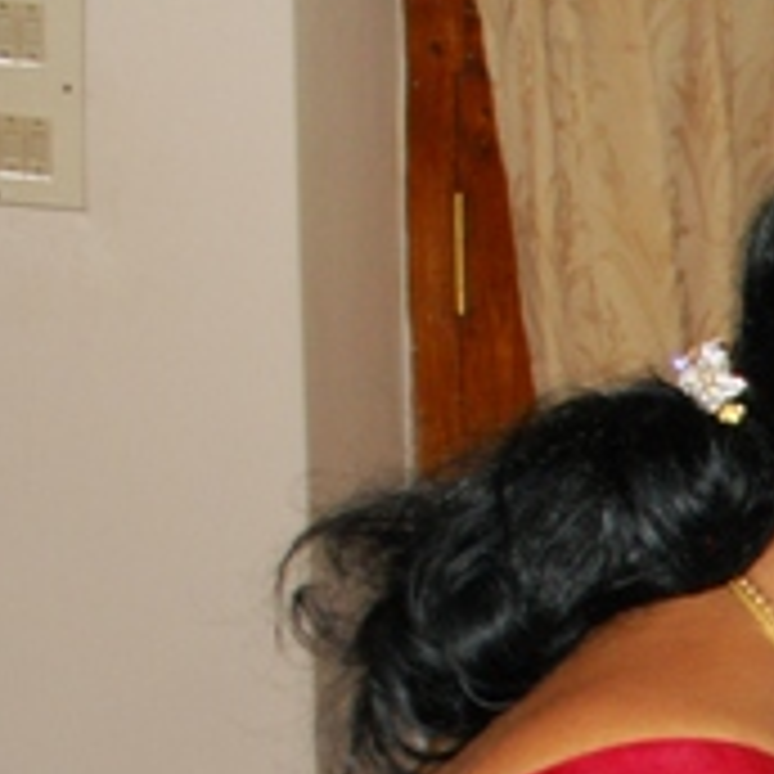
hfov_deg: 12.5
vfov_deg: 13.6
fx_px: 3086
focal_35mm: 122
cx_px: 1586
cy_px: 1116
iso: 800
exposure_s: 1/60
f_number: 7.1
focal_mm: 22
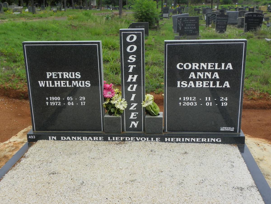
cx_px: 136
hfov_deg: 42.9
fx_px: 344
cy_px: 102
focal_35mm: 44
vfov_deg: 32.9
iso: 64
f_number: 4.5
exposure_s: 1/320
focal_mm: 7.9
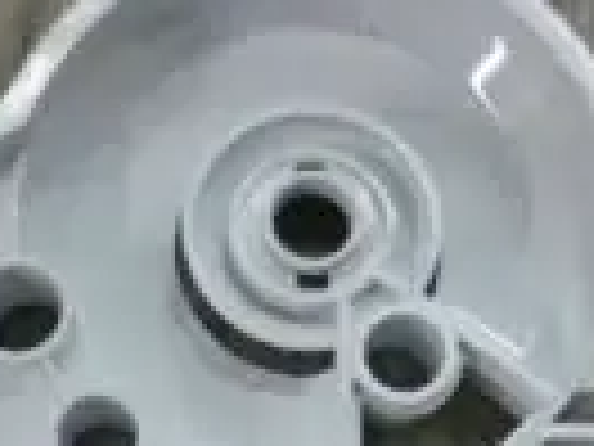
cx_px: 194
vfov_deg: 16.3
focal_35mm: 87
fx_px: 1493
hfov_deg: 22.4
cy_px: 523
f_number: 2.5
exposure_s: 1/50
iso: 400
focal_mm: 4.3
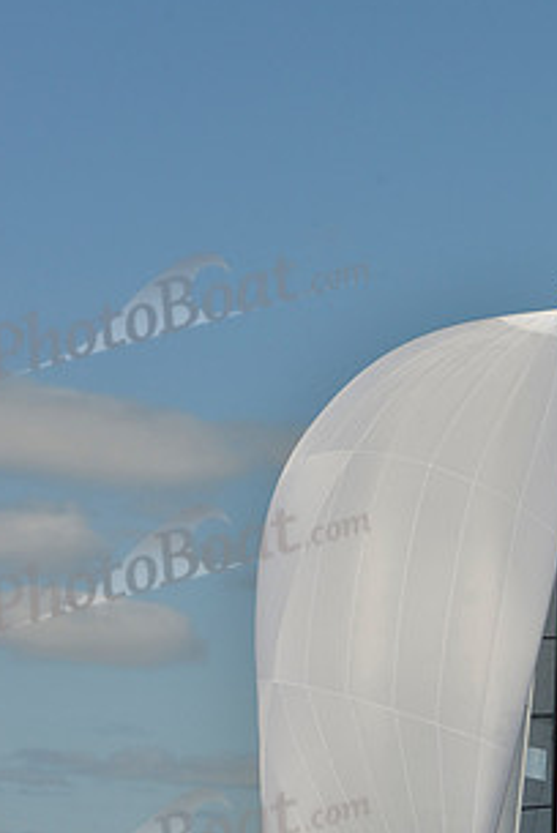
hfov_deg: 10.3
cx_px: 512
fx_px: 3079
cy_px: 666
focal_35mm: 133
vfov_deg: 15.3
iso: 400
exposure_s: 1/1600
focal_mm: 70
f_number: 13
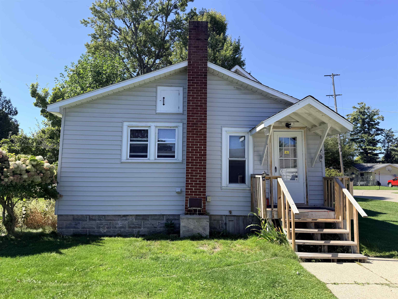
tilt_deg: +5.4
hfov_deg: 71.6
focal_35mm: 24
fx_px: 276
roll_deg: -0.7
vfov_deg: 56.8
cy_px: 150
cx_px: 199
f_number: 1.78
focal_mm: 6.76
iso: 80
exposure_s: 1/2370
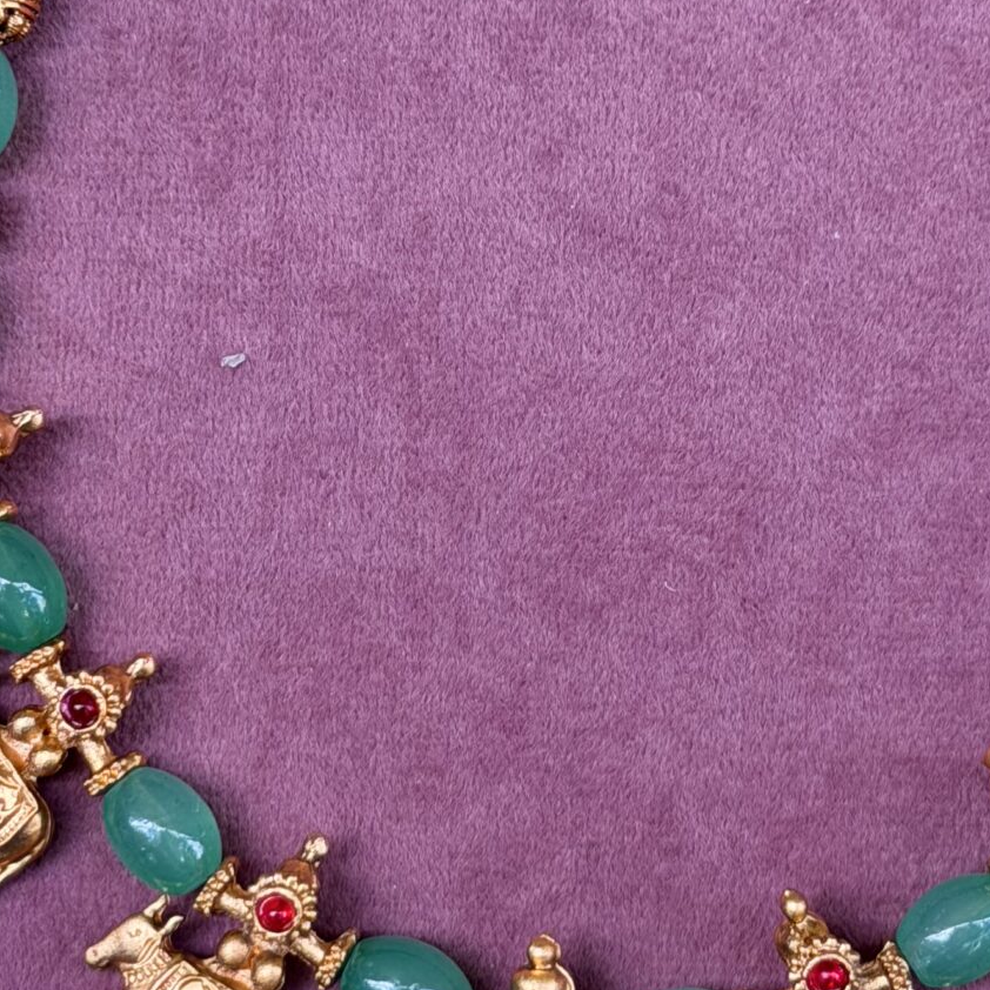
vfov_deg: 13.5
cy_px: 456
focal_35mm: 129
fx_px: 4174
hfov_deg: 13.5
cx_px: 526
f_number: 1.78
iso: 50
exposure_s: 1/131
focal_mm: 6.76
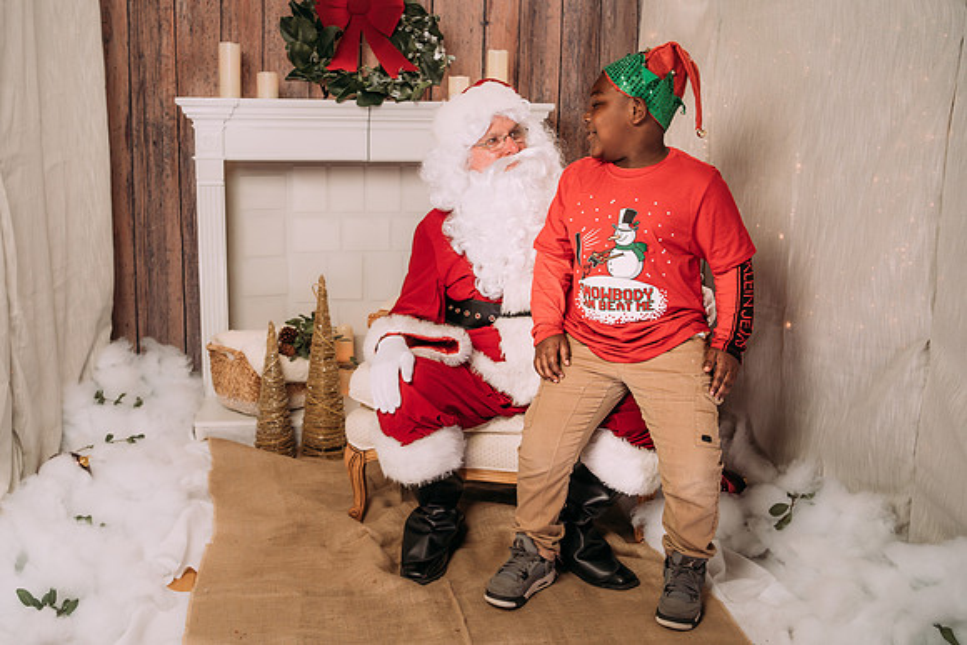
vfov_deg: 35.1
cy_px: 313
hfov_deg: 50.7
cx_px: 462
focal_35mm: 38
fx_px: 1020
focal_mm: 35
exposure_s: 1/100
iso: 100
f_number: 5
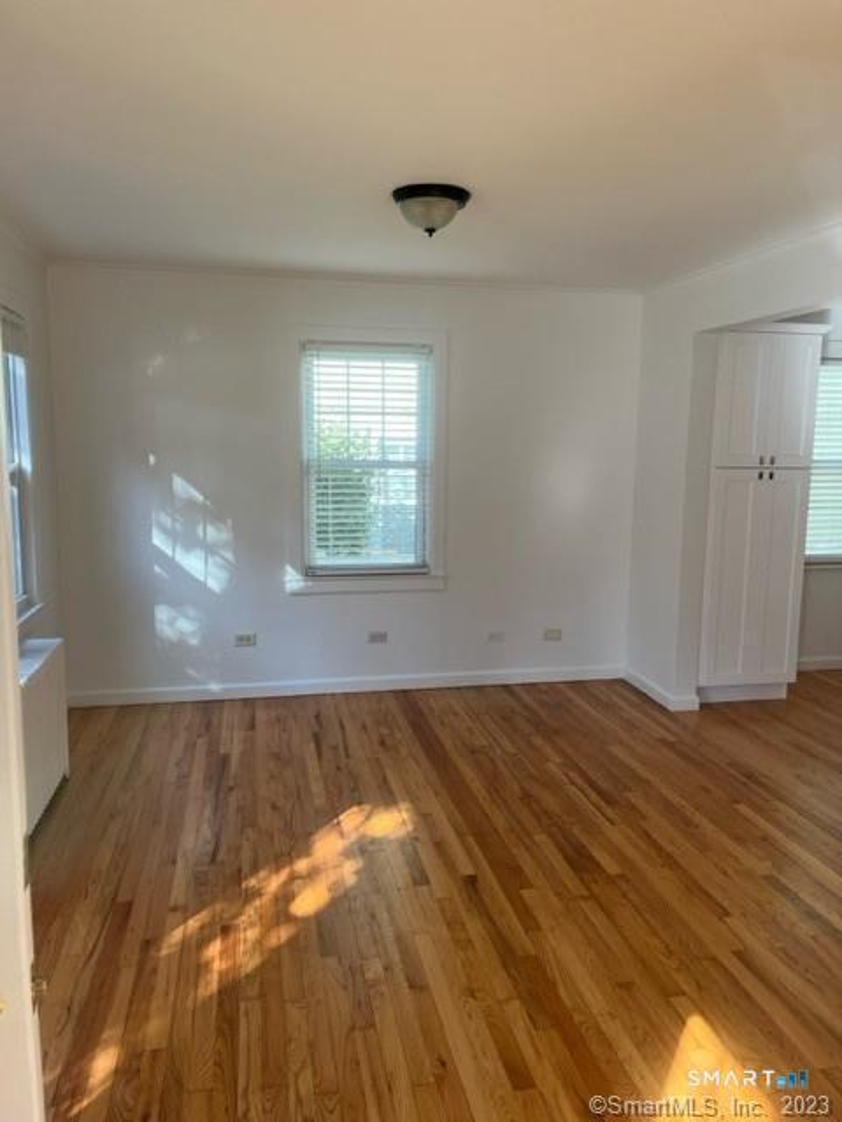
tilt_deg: -7.5
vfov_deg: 67.3
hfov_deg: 53.1
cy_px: 561
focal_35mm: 26
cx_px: 421
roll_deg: -0.2
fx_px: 843
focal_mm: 5.1
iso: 64
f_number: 1.6
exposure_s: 1/145
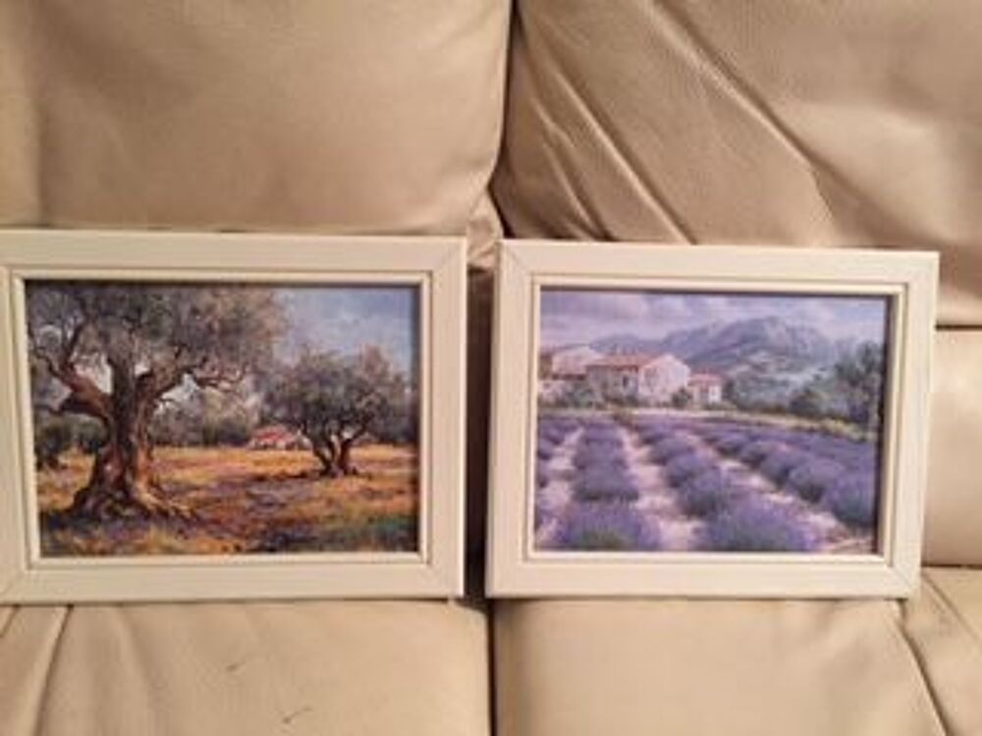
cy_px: 368
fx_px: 823
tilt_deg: -37.1
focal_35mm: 29
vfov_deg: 48.2
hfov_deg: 61.7
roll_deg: -2.6
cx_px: 491
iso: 320
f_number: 2.2
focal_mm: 4.15
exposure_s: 1/33
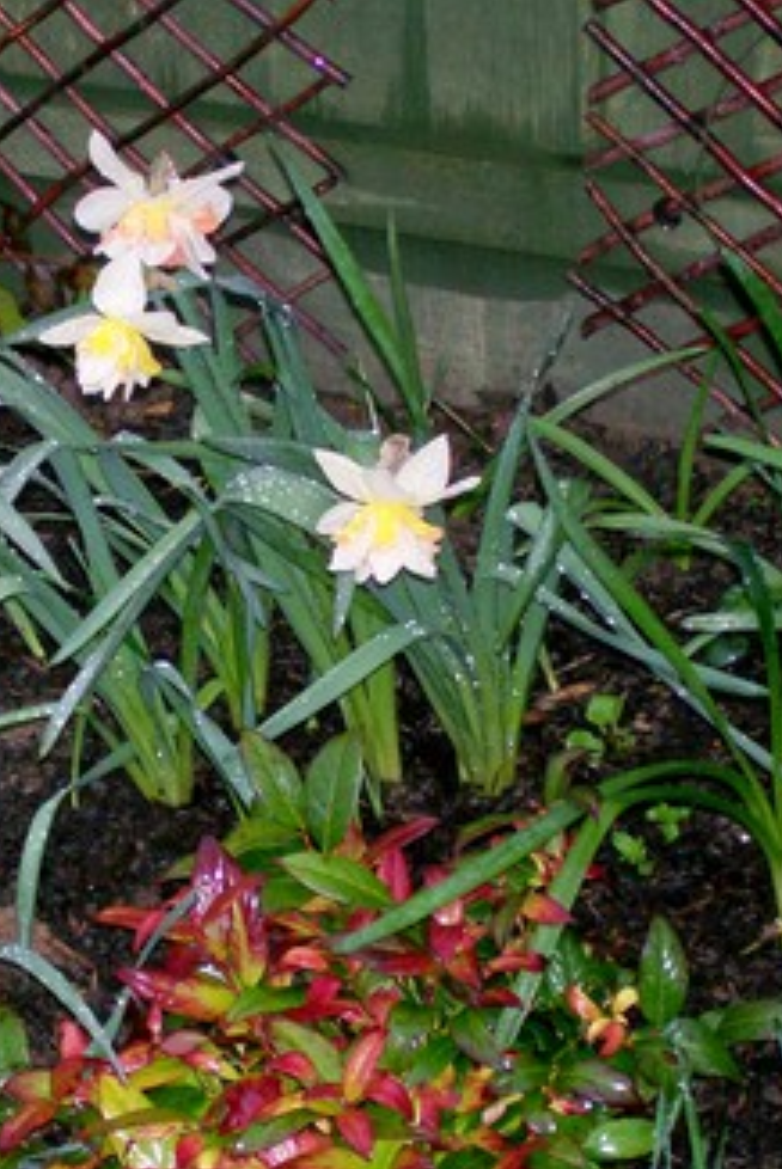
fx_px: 3966
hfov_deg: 11.2
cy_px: 588
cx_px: 161
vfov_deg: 16.8
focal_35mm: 122
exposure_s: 1/109
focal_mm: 14.3
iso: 80
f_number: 4.3
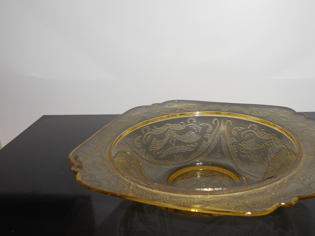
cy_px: 139
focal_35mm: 41
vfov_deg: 35.0
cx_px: 167
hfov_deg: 45.8
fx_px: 373
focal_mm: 5.8
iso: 80
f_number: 3.5
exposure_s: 1/25
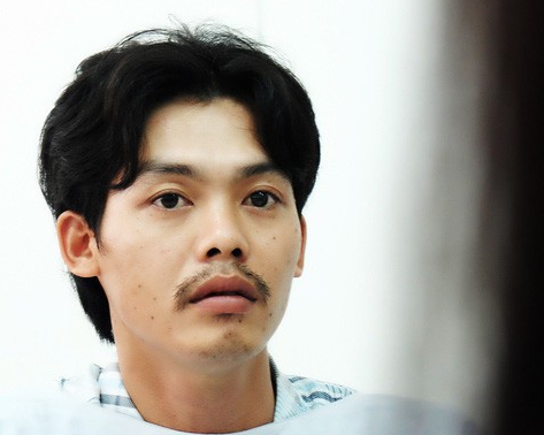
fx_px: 2784
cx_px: 285
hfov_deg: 11.2
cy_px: 230
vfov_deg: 8.9
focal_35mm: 173
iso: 6400
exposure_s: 1/26
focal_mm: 88.2
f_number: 11
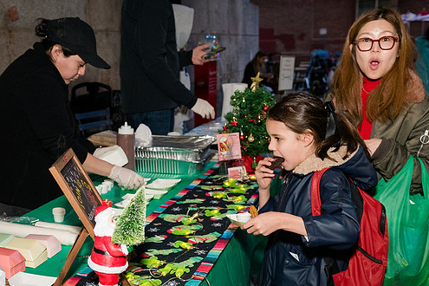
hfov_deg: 39.6
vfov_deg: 26.7
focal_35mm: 50
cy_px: 212
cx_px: 193
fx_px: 596
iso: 4000
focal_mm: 29
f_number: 3.5
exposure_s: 1/160
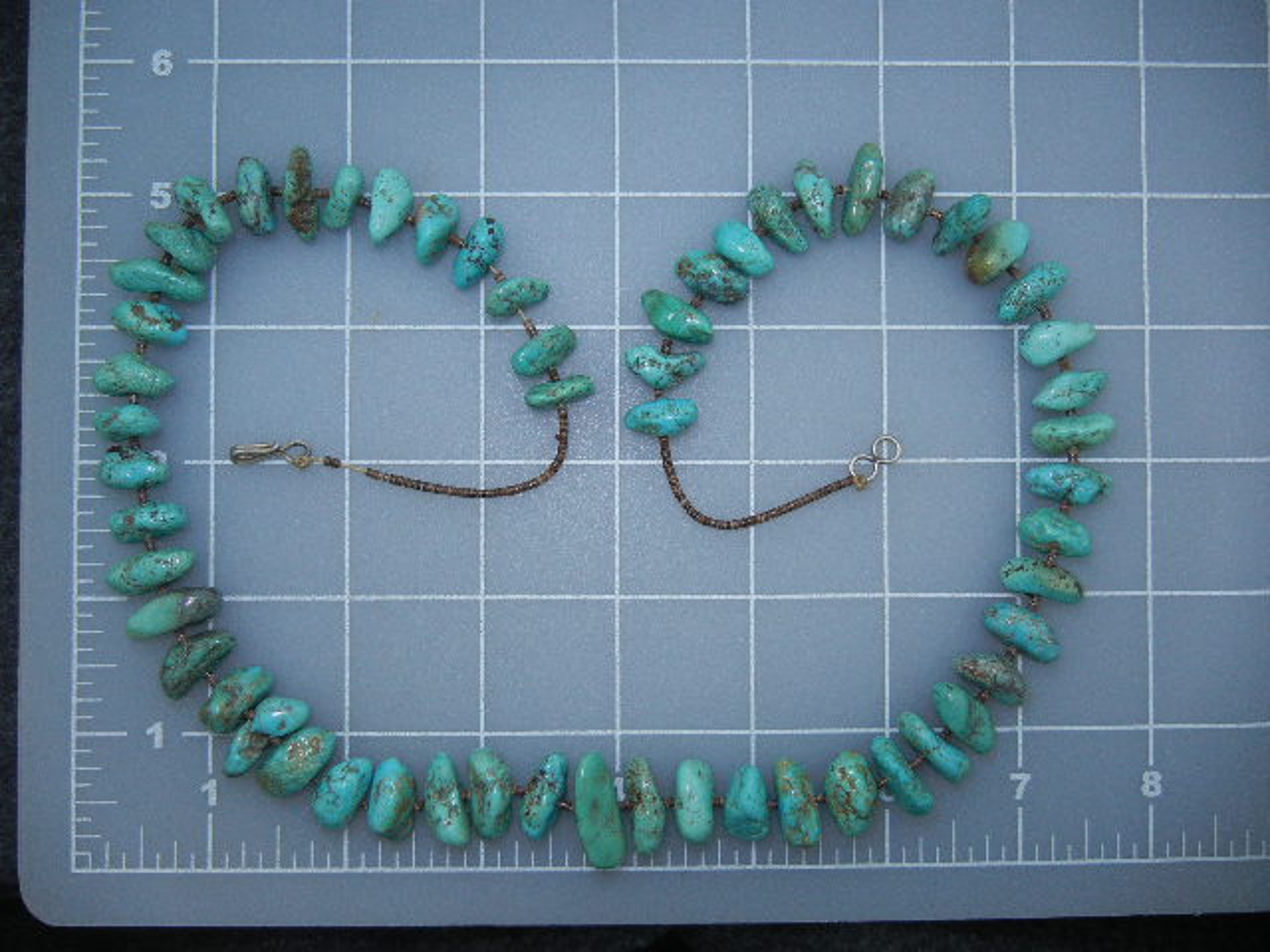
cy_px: 476
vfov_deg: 46.8
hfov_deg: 60.0
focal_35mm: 30
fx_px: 1101
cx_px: 635
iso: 273
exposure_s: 1/30
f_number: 3.5
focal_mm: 5.4
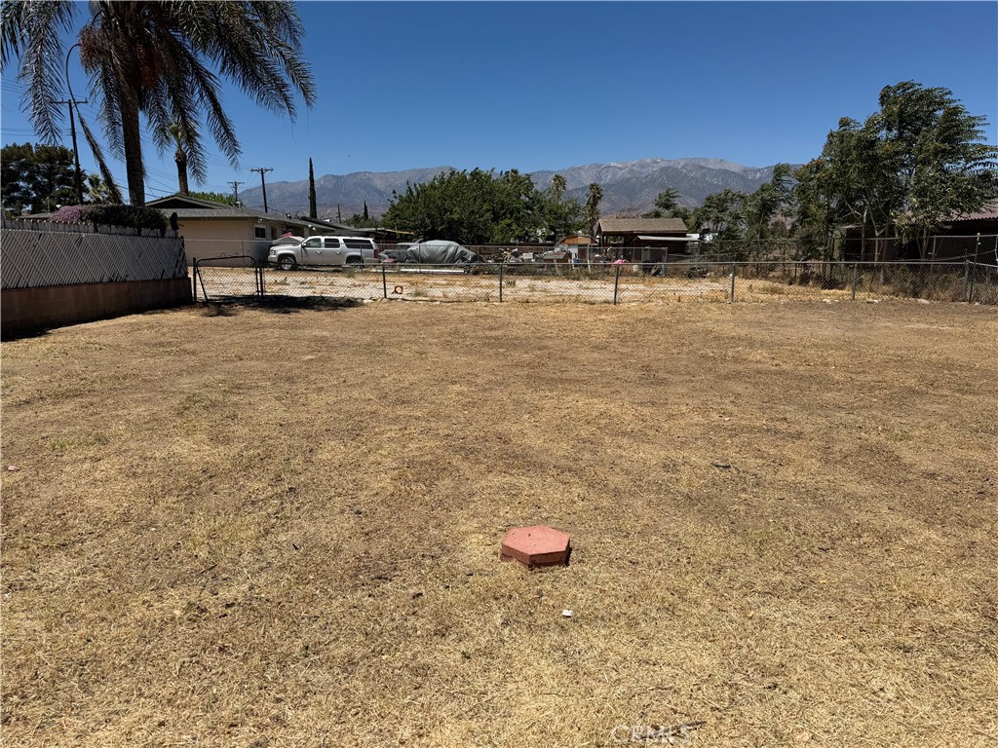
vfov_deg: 56.8
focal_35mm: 24
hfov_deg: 71.6
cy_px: 374
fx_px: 692
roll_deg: +1.1
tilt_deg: -9.2
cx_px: 499
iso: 80
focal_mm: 6.76
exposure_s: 1/7353
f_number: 1.78
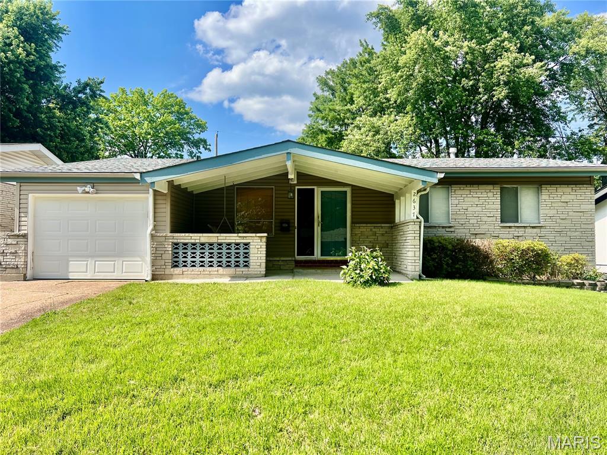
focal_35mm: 26
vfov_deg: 53.1
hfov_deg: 67.3
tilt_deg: +1.8
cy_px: 228
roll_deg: -0.2
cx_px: 304
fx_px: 456
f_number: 1.5
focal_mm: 5.7
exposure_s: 1/3077
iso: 50
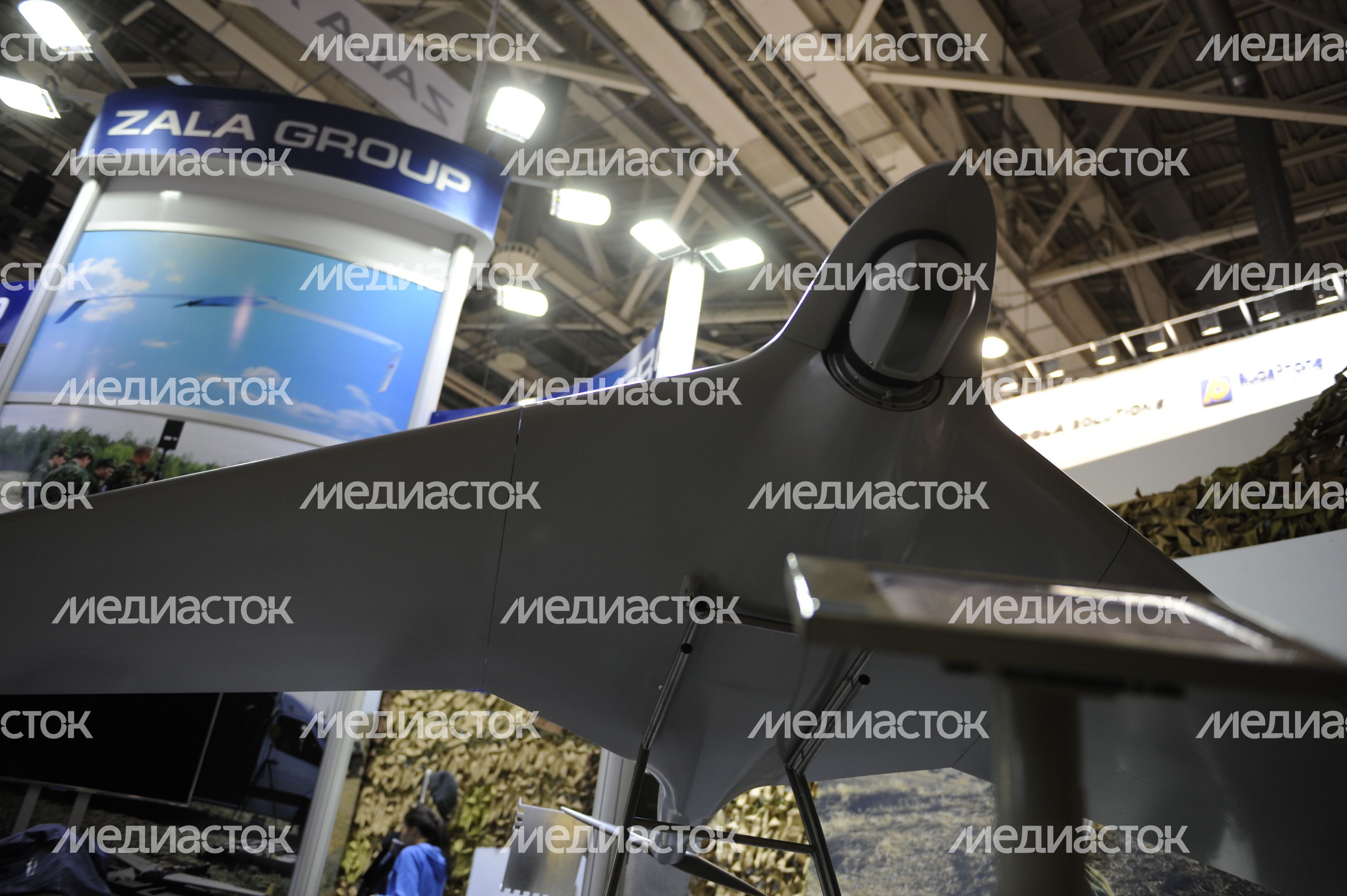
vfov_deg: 44.9
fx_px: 1084
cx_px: 674
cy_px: 448
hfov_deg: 63.7
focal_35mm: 29
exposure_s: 1/250
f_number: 2.8
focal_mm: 29
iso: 800
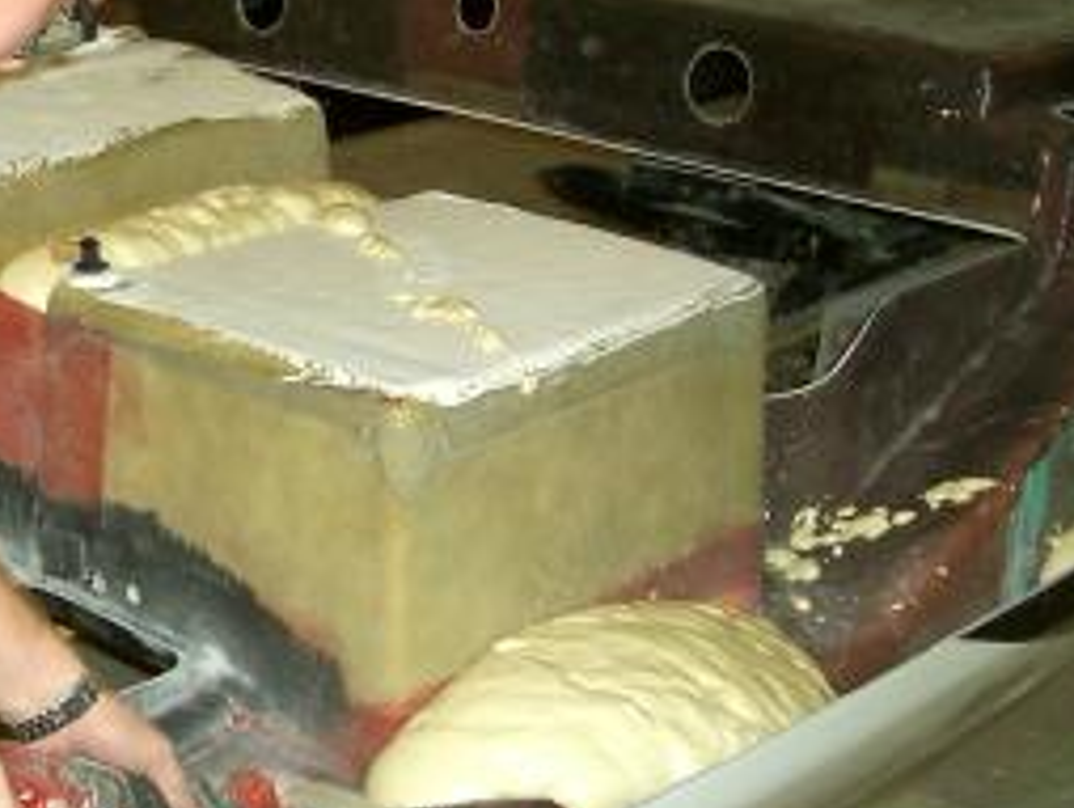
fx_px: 2298
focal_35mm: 74
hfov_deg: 25.5
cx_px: 106
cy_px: 455
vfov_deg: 19.9
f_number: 2.8
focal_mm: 5.6
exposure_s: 1/60
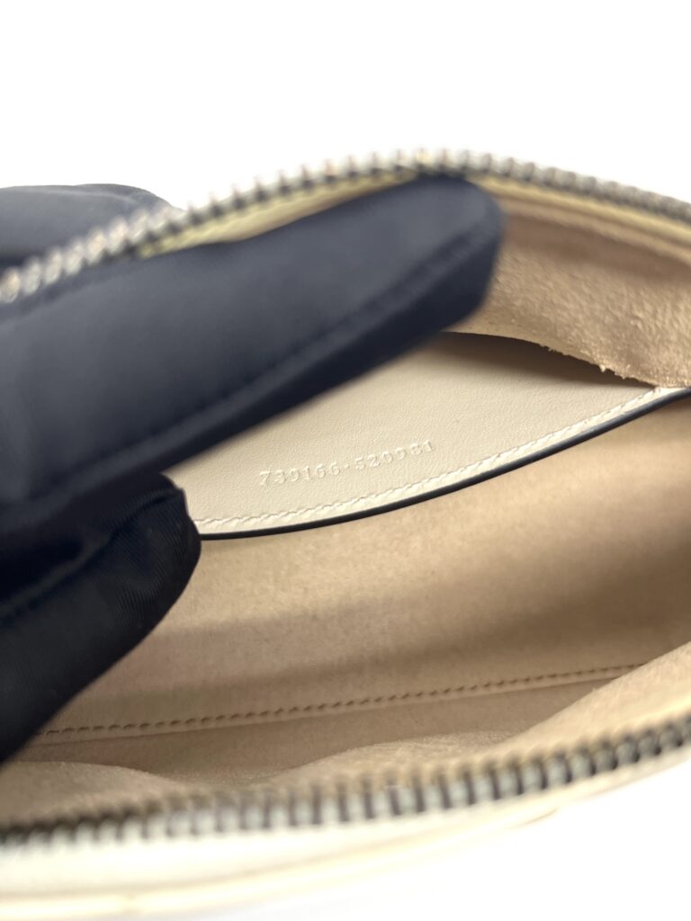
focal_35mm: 26
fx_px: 692
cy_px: 460
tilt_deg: -78.8
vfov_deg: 67.3
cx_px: 346
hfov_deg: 53.1
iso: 50
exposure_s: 1/100
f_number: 1.5
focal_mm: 5.7
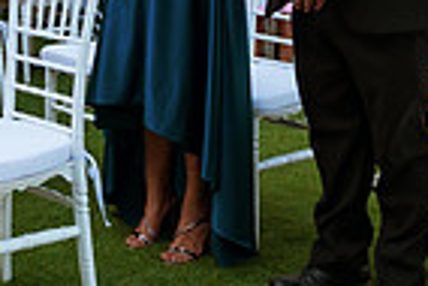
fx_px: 1166
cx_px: -60
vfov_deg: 13.4
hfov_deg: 19.8
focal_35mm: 98
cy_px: -107
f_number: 2.8
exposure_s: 1/800
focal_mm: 24
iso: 100
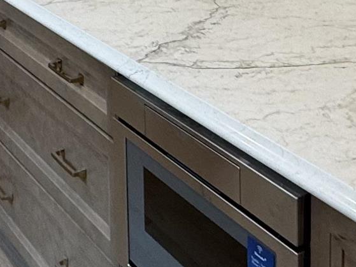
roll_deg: -0.2
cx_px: 229
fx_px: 792
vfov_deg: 17.4
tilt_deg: -6.1
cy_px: -123
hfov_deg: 25.2
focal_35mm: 77
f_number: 2.2
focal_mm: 2.22
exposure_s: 1/120
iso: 160
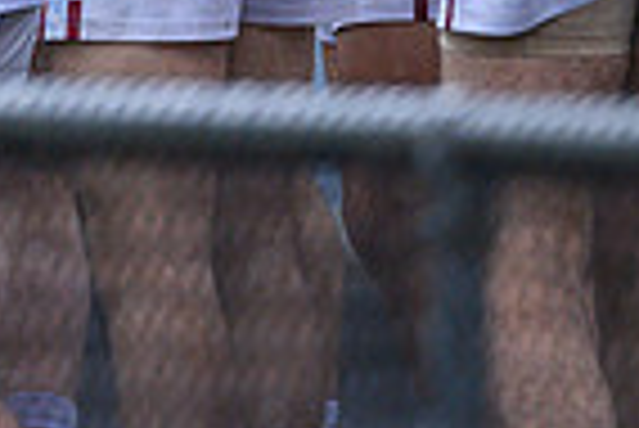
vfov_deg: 0.5
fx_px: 52380
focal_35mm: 2948
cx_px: -144
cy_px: -425
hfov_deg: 0.7
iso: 1100
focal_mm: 500
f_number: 4
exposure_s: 1/1250
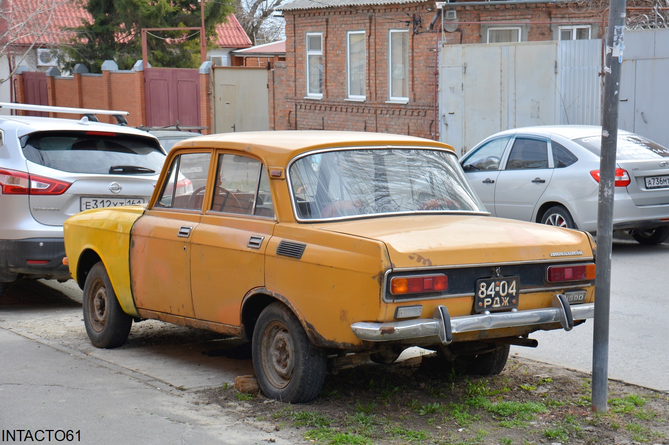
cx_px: 334
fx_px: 1449
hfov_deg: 26.0
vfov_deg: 17.5
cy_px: 222
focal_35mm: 78
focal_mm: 52
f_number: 8
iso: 200
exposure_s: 1/200
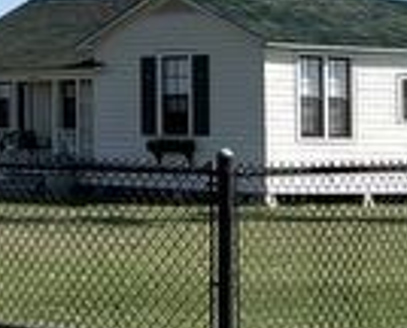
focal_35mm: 151
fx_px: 1824
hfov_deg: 11.0
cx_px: -532
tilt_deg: +1.8
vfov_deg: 10.2
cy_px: 18
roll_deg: -1.2
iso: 50
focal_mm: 5.1
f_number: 1.6
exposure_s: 1/3623
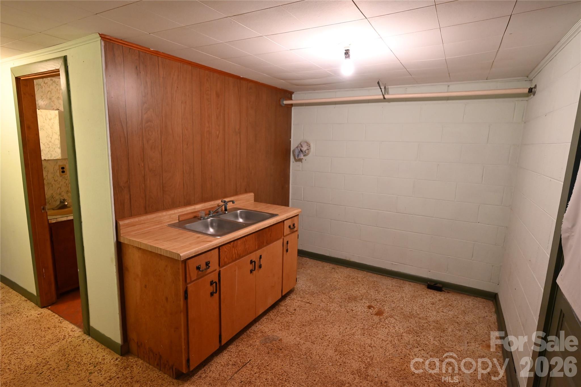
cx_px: 290
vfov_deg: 66.0
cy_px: 194
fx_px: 299
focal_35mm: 18
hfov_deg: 88.4
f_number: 4
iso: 2500
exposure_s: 1/125
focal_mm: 18.5
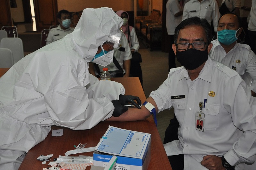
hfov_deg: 43.7
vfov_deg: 29.8
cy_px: 85
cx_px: 128
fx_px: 320
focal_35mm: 45
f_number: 4.2
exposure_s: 1/60
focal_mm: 30
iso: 800
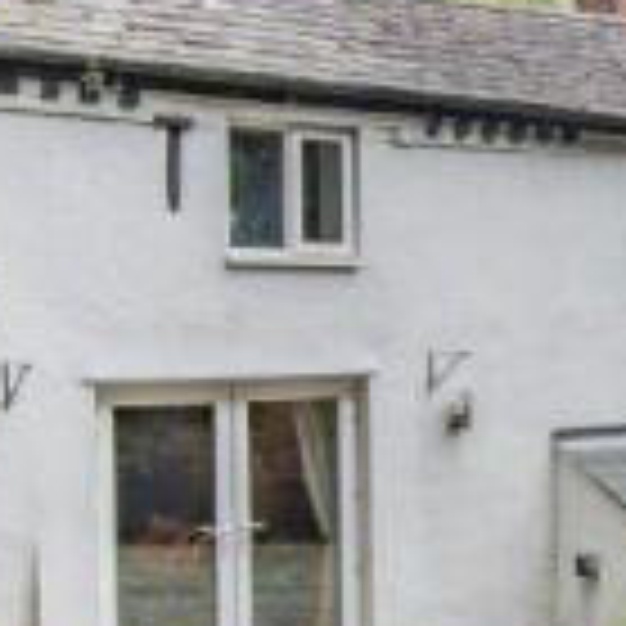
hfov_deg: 27.1
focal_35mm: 60
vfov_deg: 28.5
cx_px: 619
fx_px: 1228
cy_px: 376
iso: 100
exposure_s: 1/25
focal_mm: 10
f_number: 8
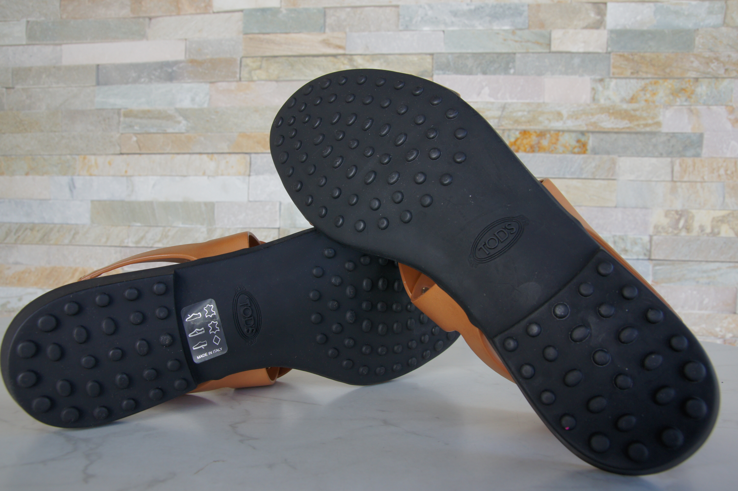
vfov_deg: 50.4
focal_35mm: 26
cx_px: 369
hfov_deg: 70.5
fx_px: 522
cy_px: 246
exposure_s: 1/60
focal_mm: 17
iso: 200
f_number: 9
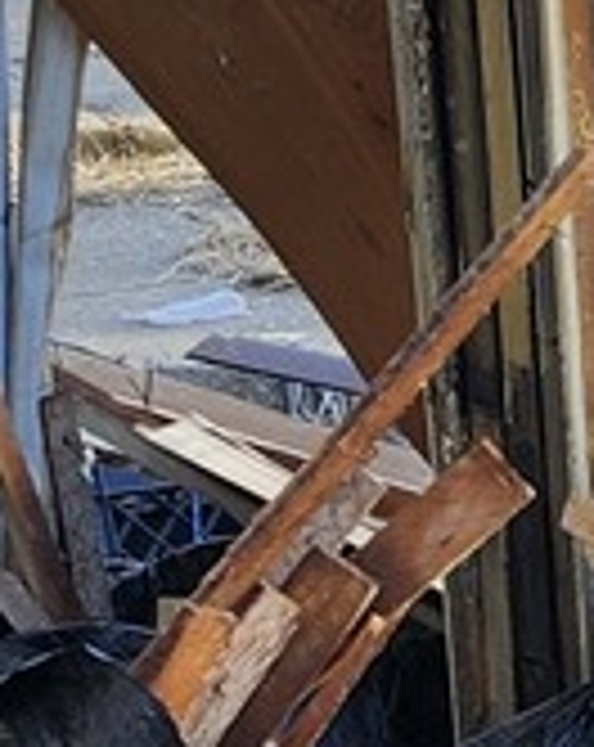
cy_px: 999
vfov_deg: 8.8
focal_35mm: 217
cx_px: 1503
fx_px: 4786
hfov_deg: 6.7
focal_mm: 5.54
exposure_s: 1/276
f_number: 1.8
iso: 25
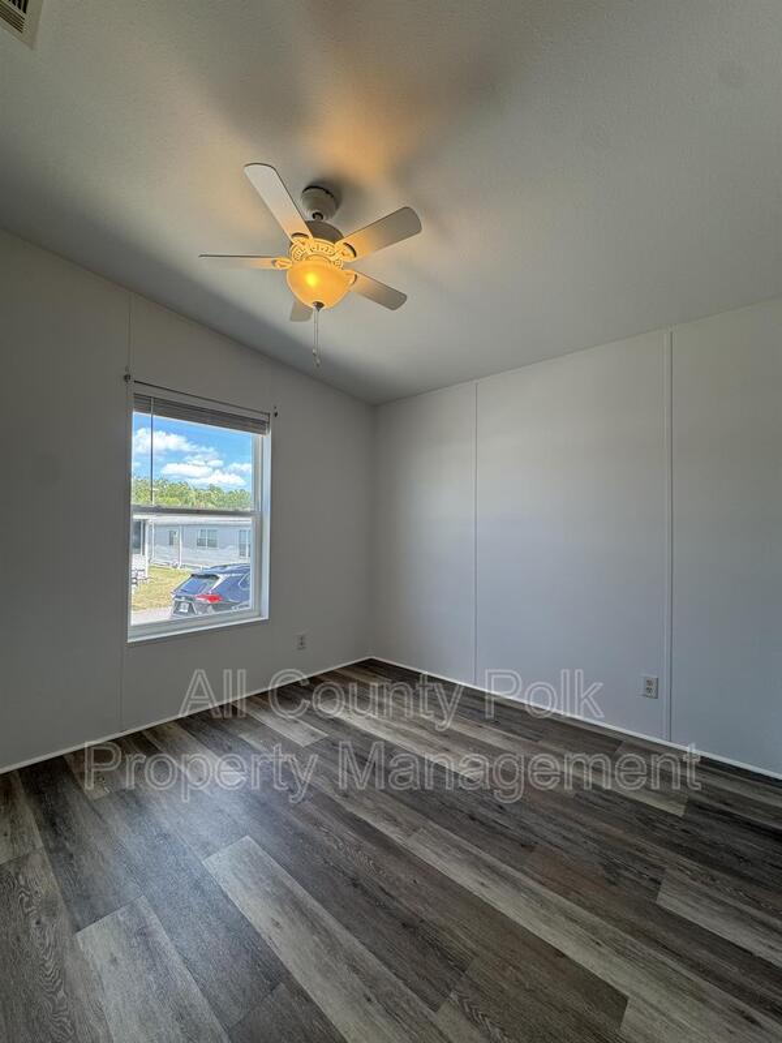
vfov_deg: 102.1
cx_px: 391
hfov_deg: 85.7
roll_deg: -0.3
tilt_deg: +1.6
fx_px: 422
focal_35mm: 14
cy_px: 522
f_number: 2.2
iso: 50
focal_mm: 2.22
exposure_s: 1/120
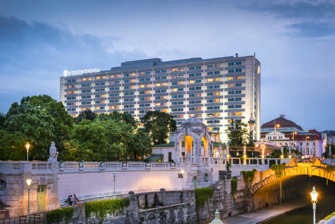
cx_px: 168
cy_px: 112
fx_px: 372
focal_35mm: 40
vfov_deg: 33.4
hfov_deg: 48.4
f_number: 9
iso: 125
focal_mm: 40
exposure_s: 1.6
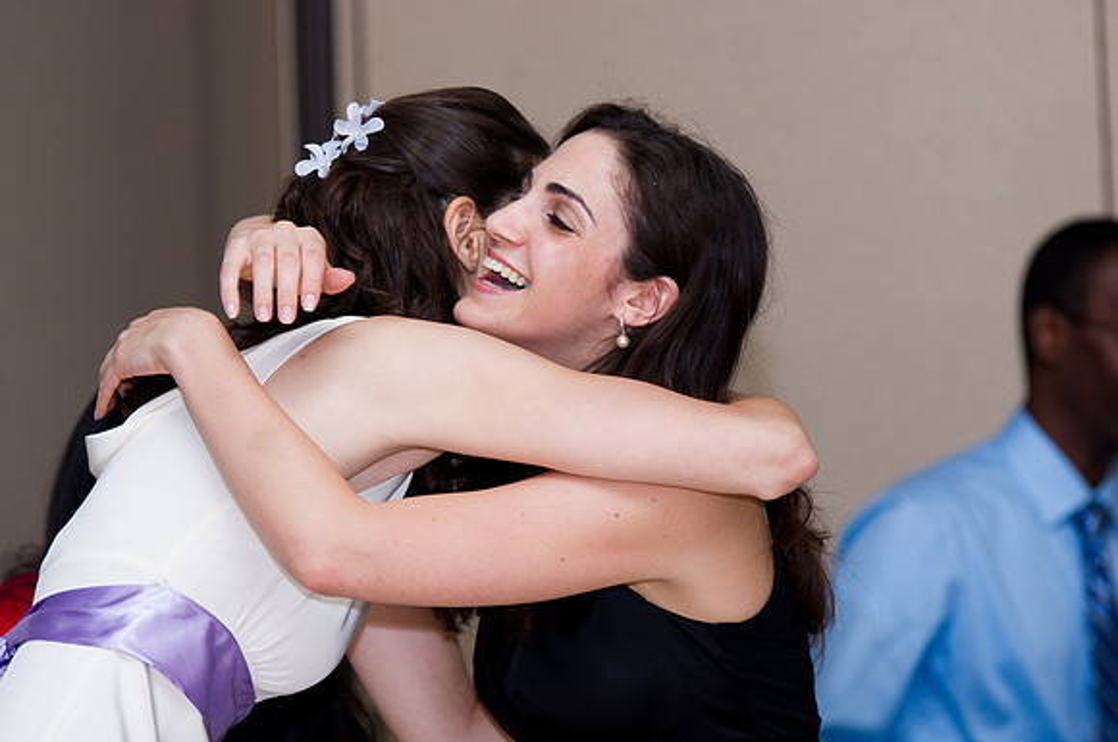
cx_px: 559
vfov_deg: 6.5
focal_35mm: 210
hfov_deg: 9.8
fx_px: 6513
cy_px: 371
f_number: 4
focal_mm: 140
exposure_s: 1/160
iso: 800
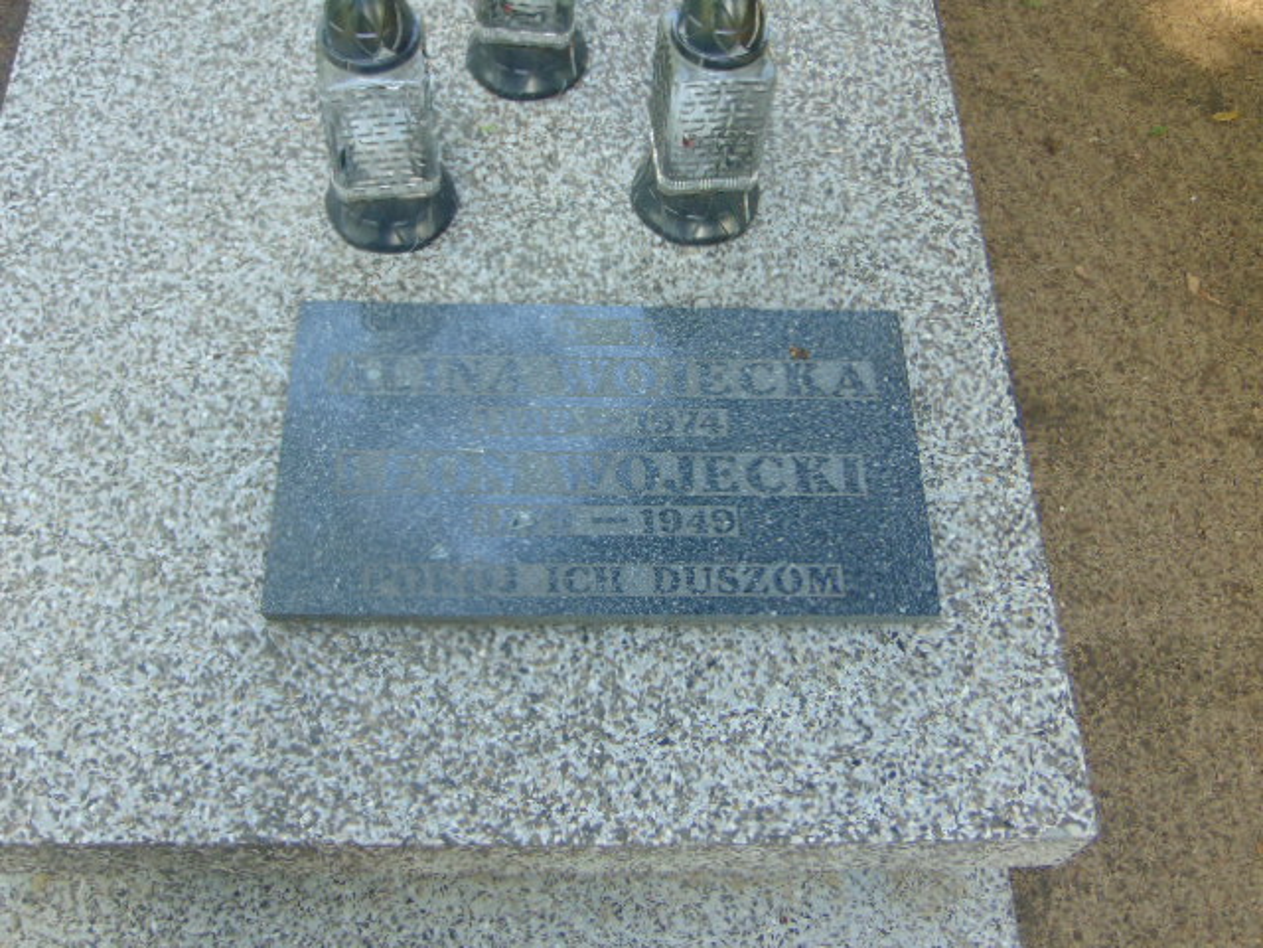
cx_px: 632
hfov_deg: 47.9
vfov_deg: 36.8
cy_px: 474
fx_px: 1423
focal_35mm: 39
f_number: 3.3
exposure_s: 1/50
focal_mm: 6.9
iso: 80
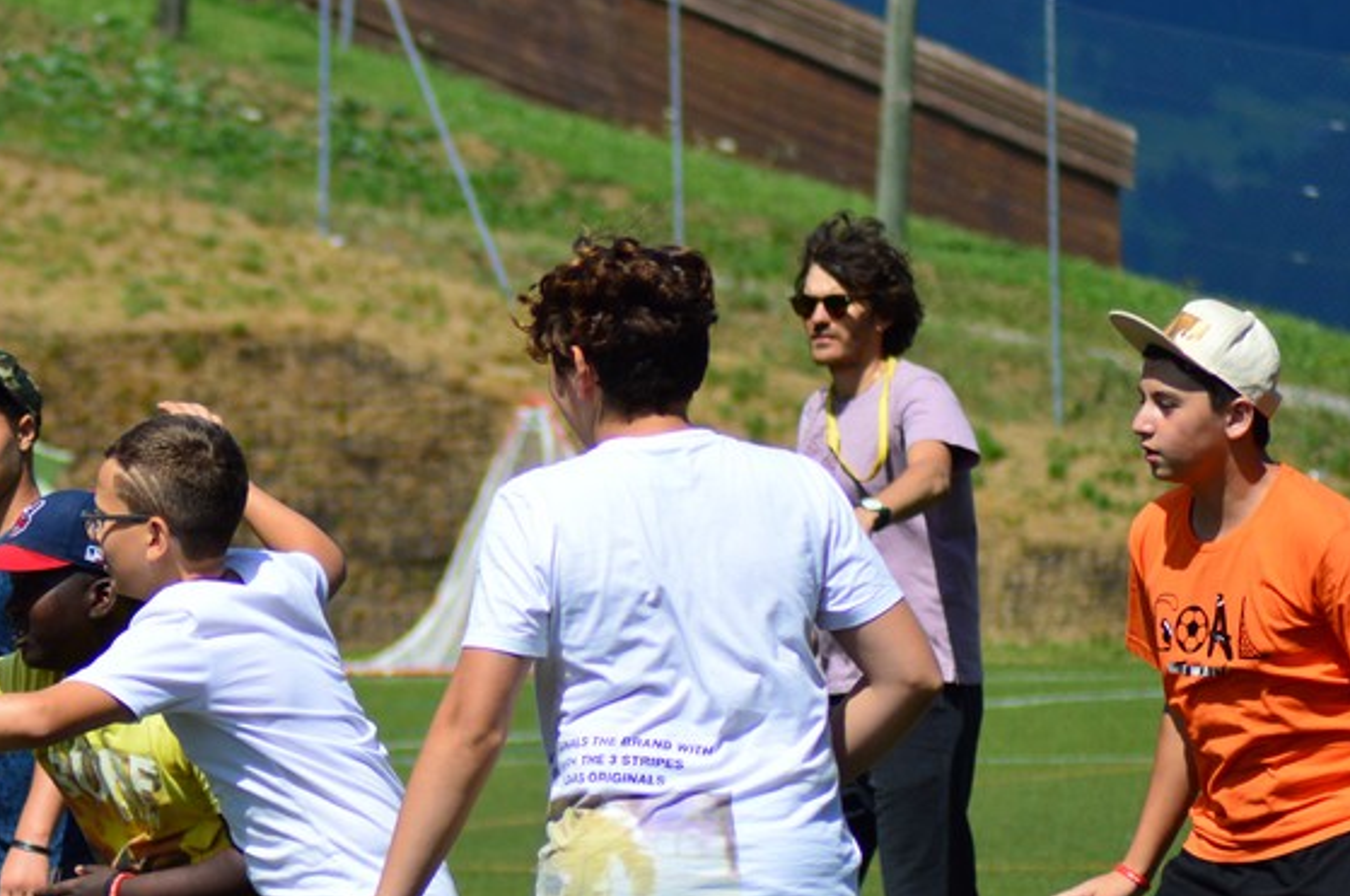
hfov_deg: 7.5
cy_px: 721
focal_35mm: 275
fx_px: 10298
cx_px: 121
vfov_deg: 5.0
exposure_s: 1/2500
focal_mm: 100
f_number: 4
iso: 200
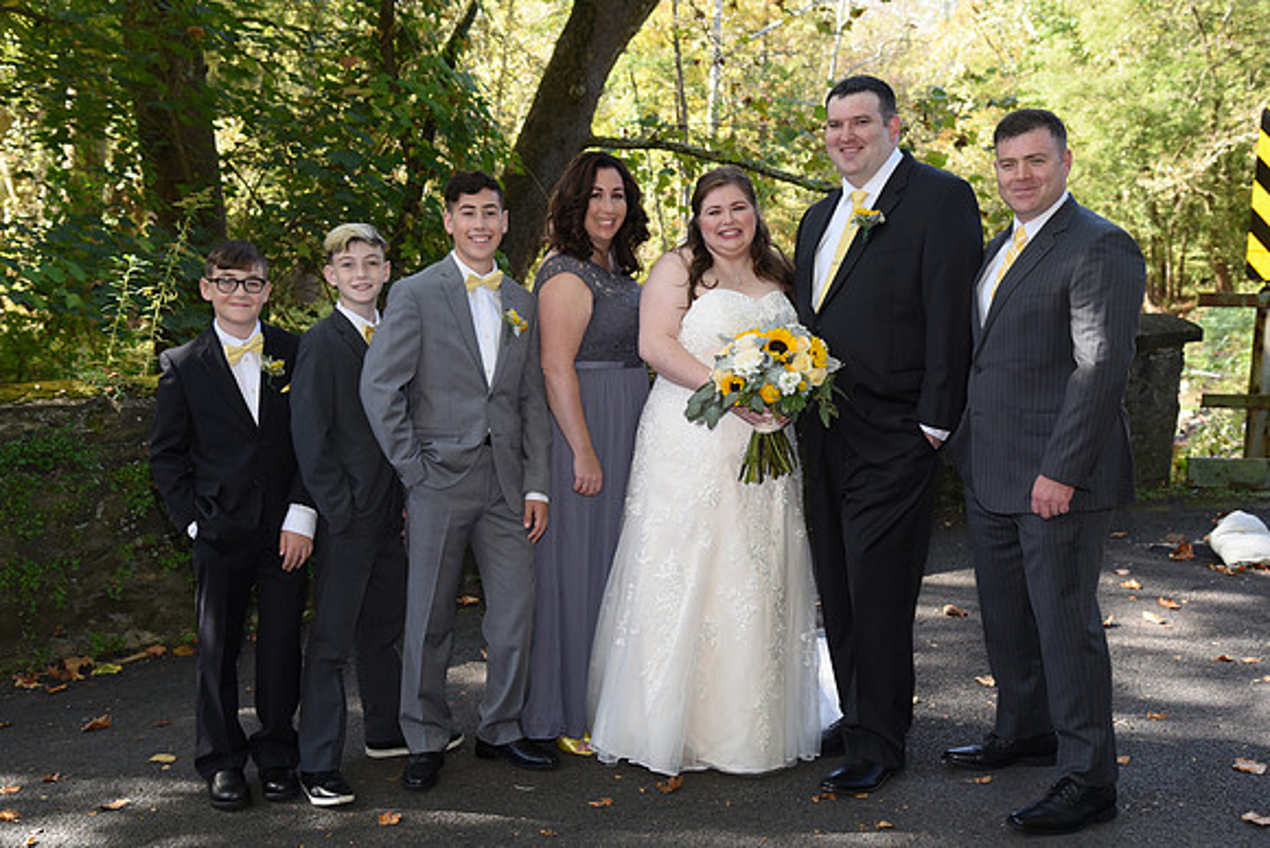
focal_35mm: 48
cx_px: 635
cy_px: 424
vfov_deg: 28.1
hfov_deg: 41.1
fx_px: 1694
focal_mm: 48
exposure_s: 1/200
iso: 640
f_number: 5.6
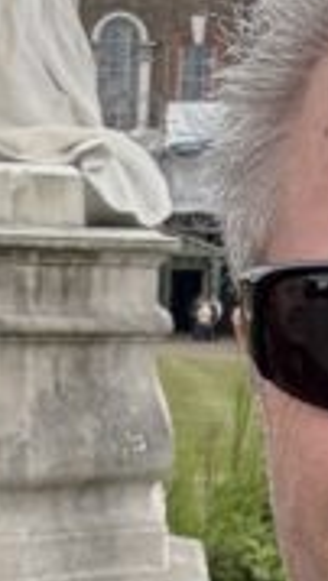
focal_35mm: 143
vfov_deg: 14.6
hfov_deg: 8.4
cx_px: -36
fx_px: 2206
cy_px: 688
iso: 40
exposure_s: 1/636
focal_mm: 2.69
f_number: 1.9
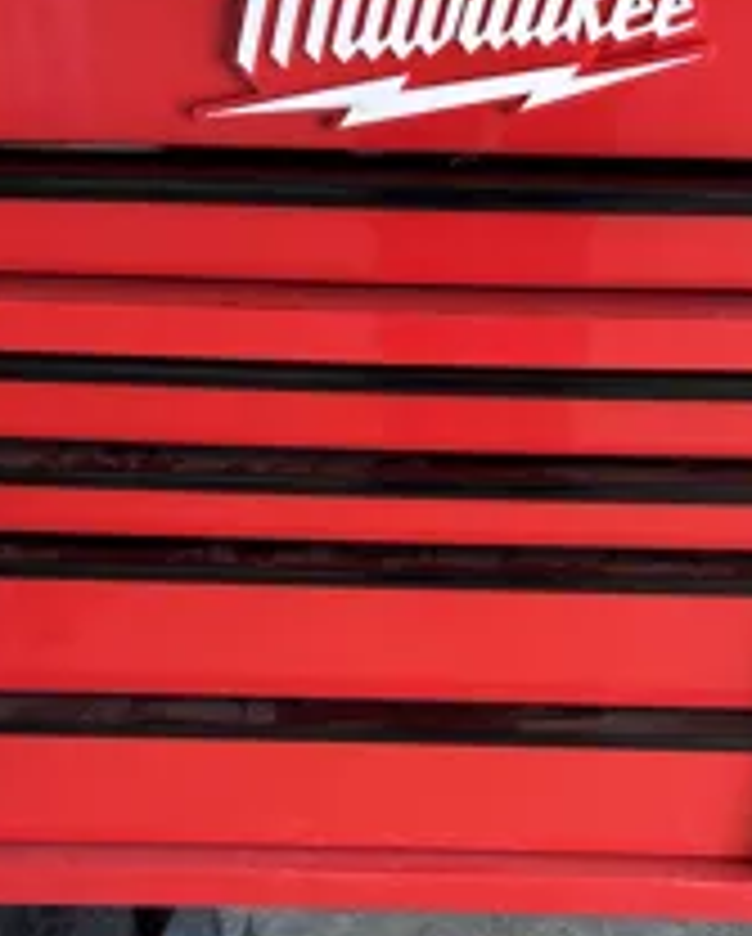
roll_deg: -3.4
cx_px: 446
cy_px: 652
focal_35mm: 45
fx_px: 1249
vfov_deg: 40.4
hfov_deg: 33.4
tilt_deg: -42.2
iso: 160
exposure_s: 1/60
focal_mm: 6.86
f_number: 1.78
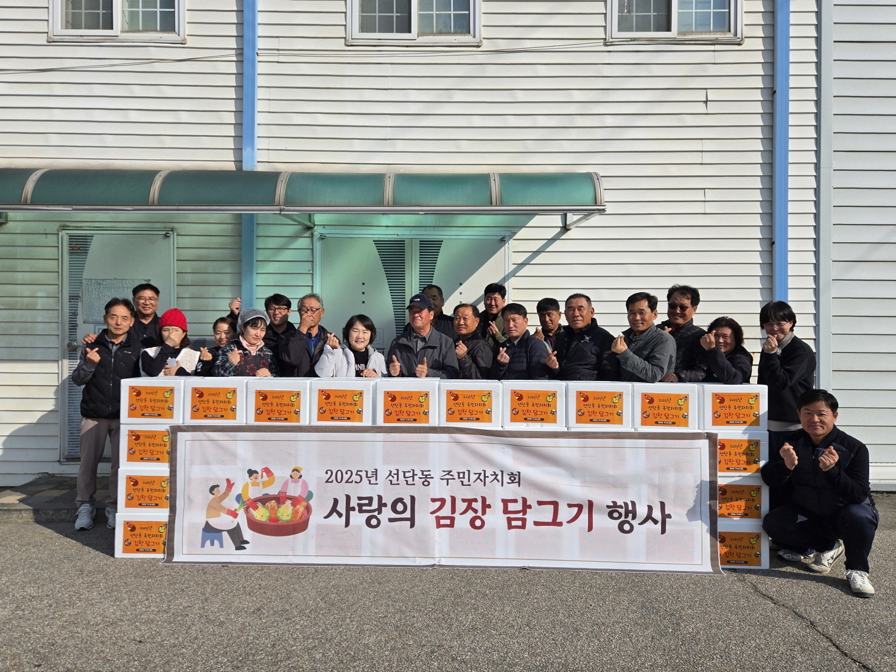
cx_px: 442
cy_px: 342
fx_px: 647
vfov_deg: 54.9
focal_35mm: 25
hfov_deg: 69.4
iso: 25
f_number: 1.8
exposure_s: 1/3273
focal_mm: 5.4
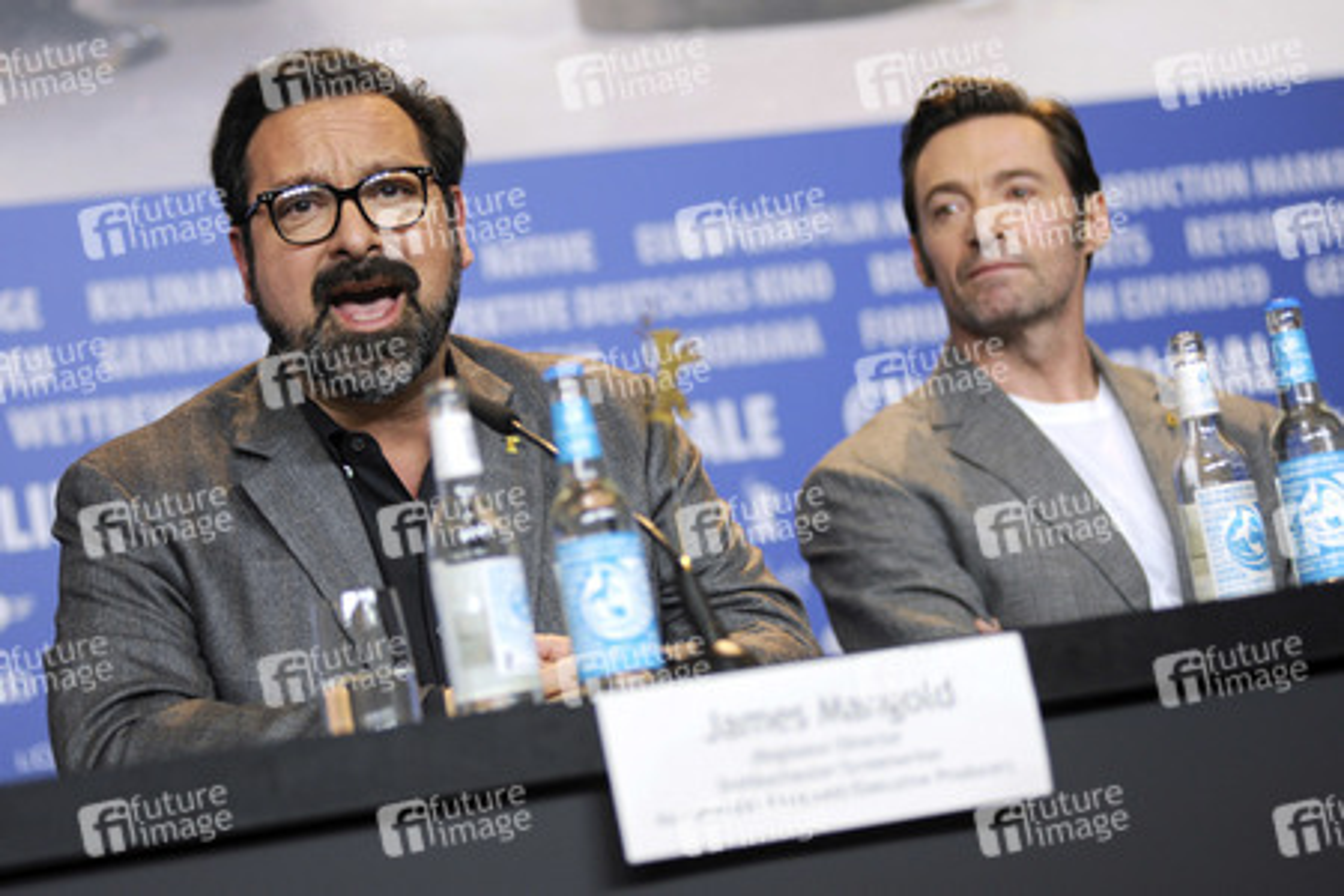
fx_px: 3920
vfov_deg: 13.0
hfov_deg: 19.5
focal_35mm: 105
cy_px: 448
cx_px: 672
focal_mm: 105
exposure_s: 1/640
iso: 1250
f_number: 2.8
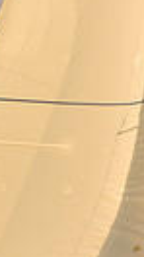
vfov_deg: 6.7
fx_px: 2198
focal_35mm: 323
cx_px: 72
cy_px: 287
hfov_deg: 3.8
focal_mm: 70
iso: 250
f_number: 5.6
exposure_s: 1/640
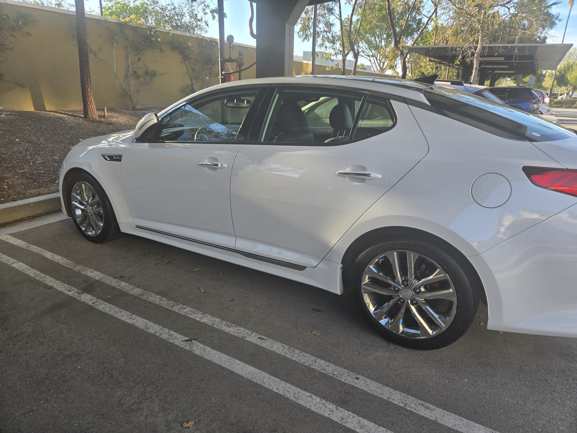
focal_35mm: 23
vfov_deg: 58.9
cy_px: 216
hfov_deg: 73.9
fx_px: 383
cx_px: 288
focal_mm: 5.4
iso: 80
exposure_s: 1/1016
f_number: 1.8
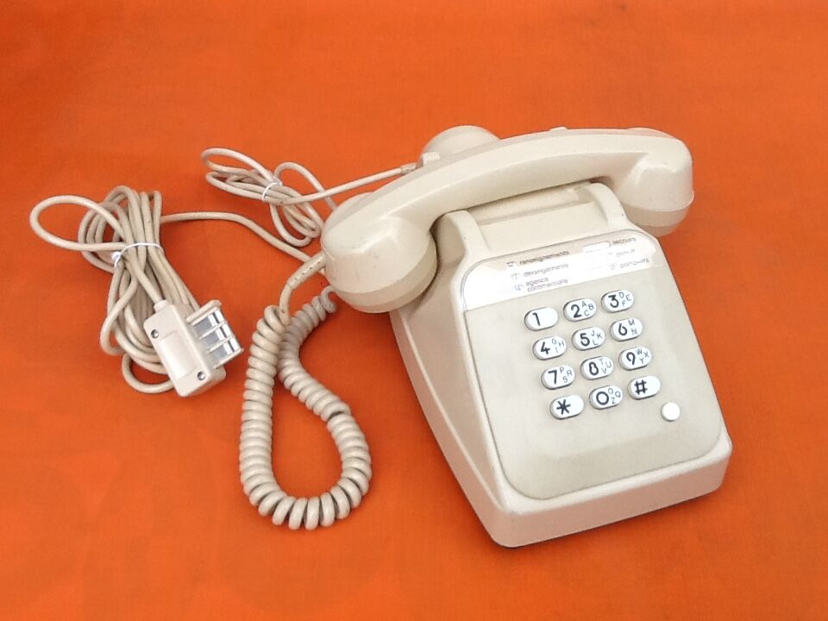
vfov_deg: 32.9
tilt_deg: -47.3
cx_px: 414
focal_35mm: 44
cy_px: 310
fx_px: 1052
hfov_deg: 42.9
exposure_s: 1/315
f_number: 2.4
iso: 40
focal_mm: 2.03
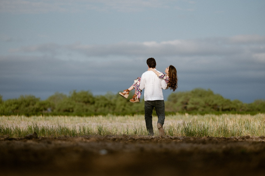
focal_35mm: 137
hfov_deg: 15.0
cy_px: 87
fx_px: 1008
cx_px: 140
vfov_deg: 10.0
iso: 80
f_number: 1.2
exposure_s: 1/5000
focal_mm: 75
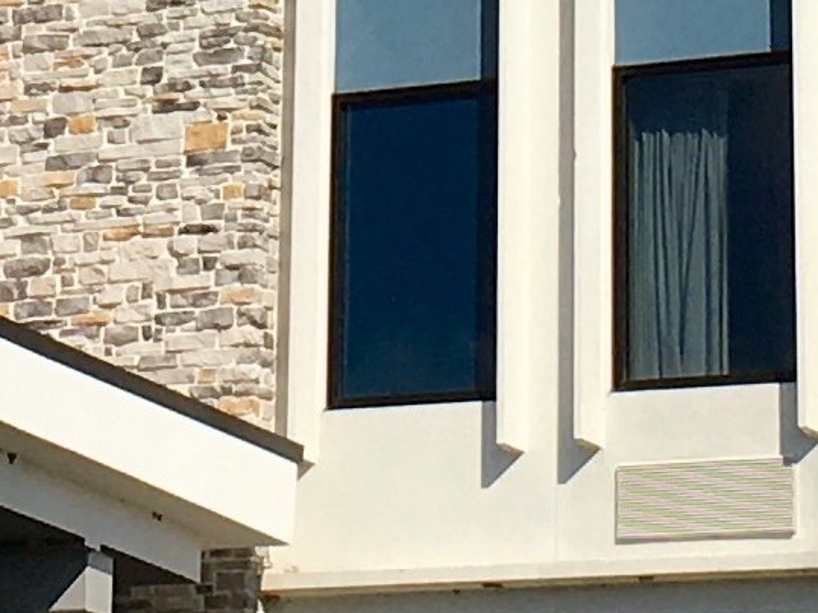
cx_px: 156
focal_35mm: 217
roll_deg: -1.4
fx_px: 5127
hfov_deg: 9.1
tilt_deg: +19.1
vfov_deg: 6.6
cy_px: -580
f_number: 2.2
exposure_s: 1/3205
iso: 25
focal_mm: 4.15
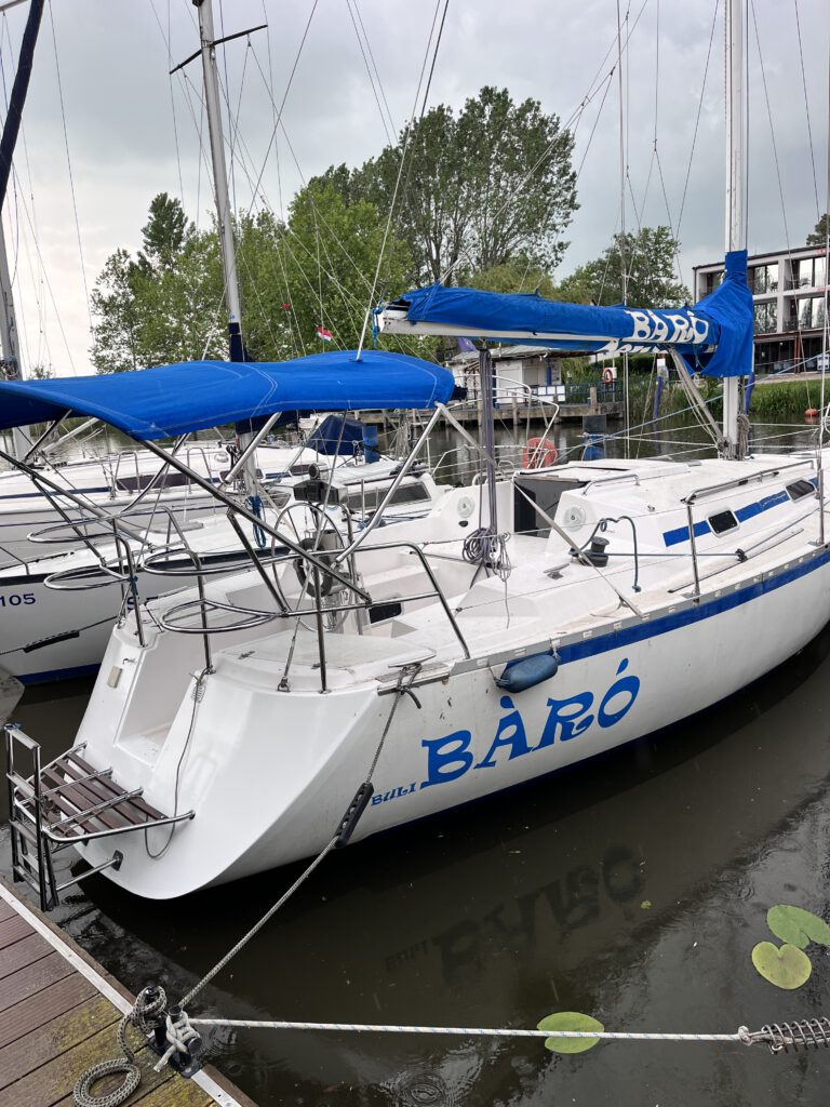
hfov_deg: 53.1
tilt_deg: -12.6
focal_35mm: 26
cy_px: 554
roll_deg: +3.3
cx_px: 415
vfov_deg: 67.3
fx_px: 831
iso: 50
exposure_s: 1/327
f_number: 1.6
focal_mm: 5.1
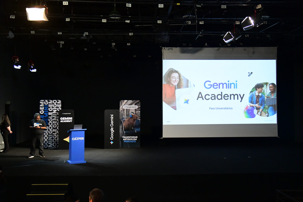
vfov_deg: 35.1
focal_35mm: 38
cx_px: 152
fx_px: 320
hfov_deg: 50.7
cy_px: 101
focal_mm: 38
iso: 12800
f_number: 4
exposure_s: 1/250
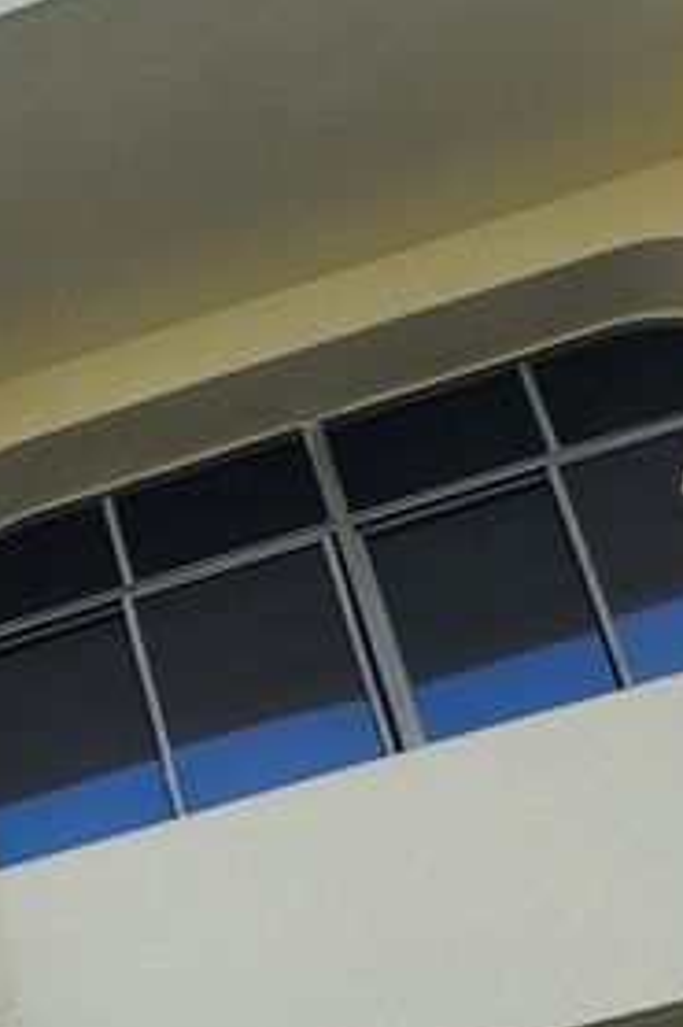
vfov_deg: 14.4
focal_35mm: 124
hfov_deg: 8.6
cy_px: 1899
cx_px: -1573
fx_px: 3533
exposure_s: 1/1205
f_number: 1.8
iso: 20
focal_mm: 5.4
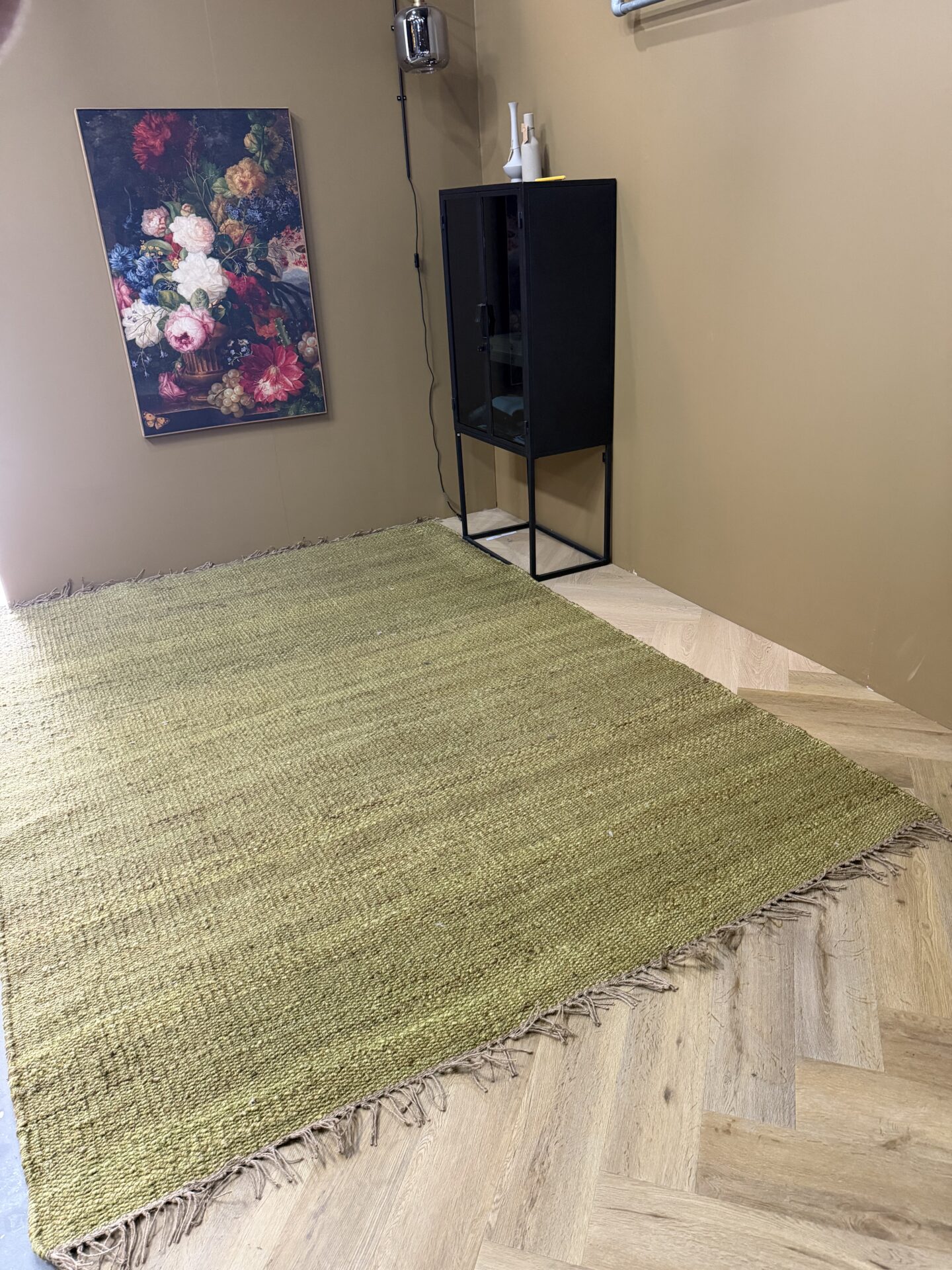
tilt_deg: -24.9
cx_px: 476
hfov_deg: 56.8
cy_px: 635
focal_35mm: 24
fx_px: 880
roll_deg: +2.0
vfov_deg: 71.6
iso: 500
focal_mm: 6.76
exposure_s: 1/50
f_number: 1.78
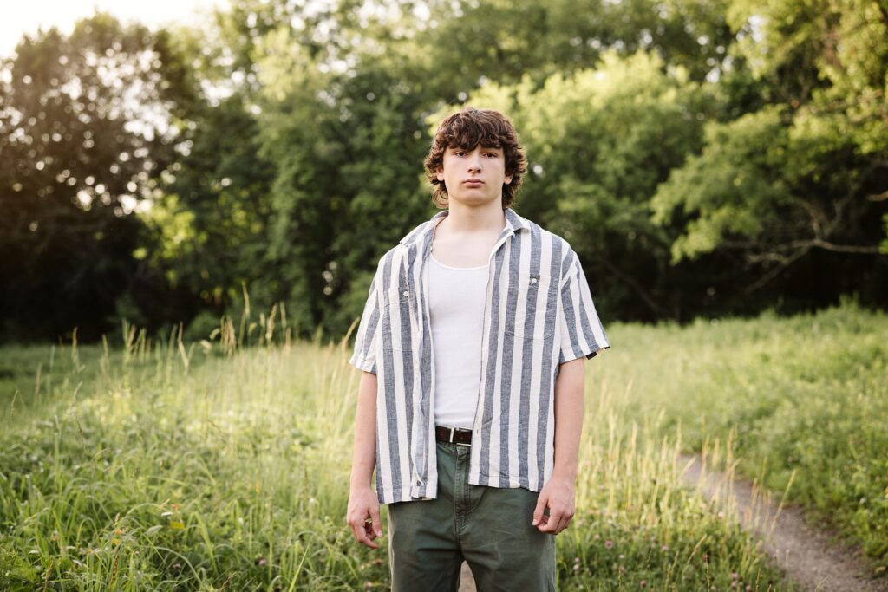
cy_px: 296
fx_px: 1850
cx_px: 444
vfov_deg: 18.2
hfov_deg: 27.0
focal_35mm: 75
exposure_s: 1/400
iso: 400
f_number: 4
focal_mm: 75
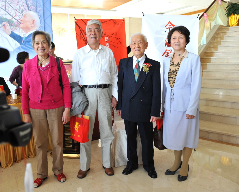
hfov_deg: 54.0
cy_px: 96
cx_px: 100
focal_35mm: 33
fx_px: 233
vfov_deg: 44.5
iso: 640
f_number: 4.5
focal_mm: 29
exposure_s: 1/60
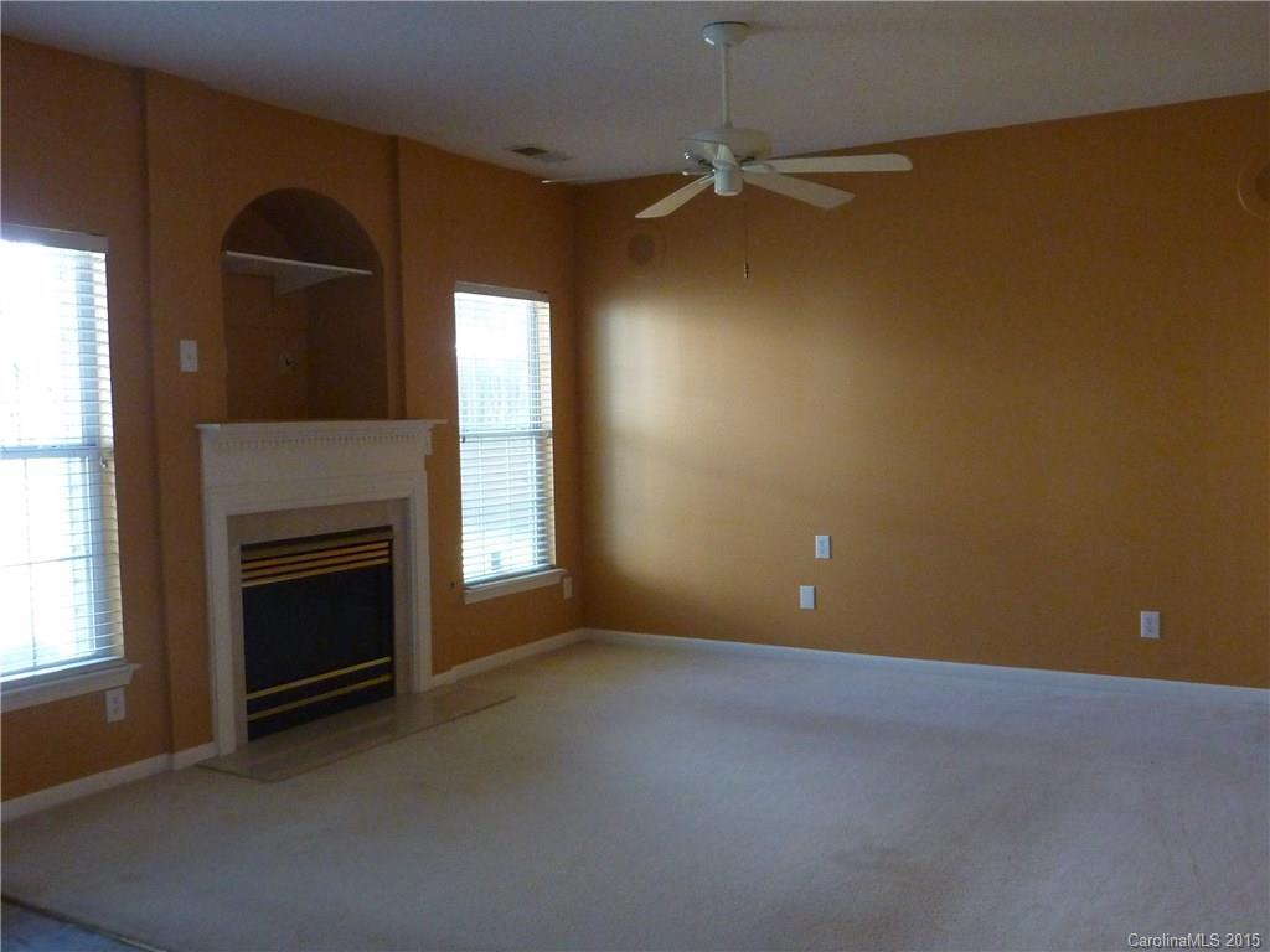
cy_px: 476
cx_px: 635
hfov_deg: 56.8
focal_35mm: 32
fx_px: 1174
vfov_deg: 44.2
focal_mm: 4.4
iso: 400
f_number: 3.3
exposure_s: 1/60
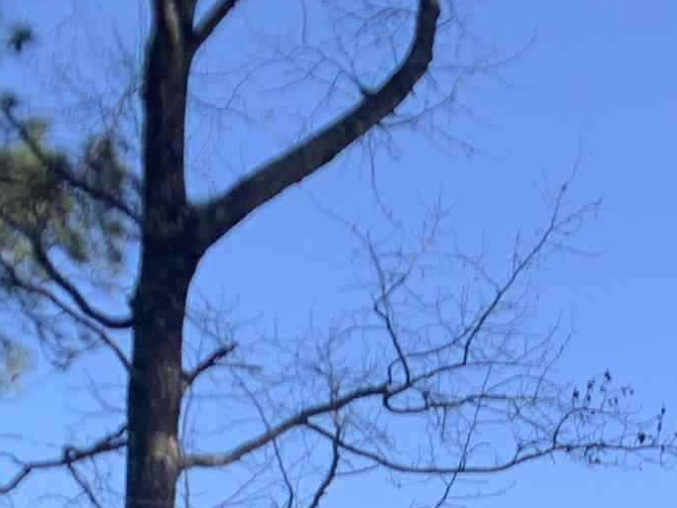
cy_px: 997
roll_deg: -0.3
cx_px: 1136
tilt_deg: -1.7
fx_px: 2327
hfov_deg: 14.9
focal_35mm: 119
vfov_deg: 11.3
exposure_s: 1/543
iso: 25
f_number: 1.8
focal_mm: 4.25
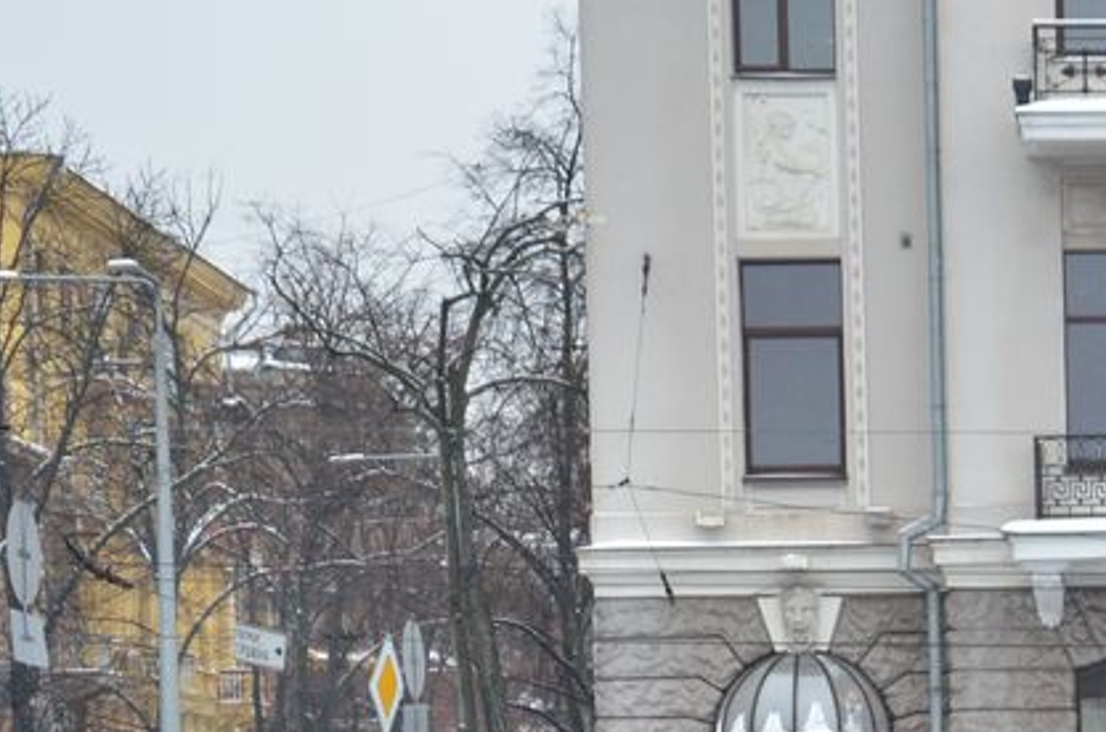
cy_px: 1099
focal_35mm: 141
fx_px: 4322
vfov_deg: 9.4
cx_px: 1541
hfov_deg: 13.9
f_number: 7.1
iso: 800
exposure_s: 1/400
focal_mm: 28
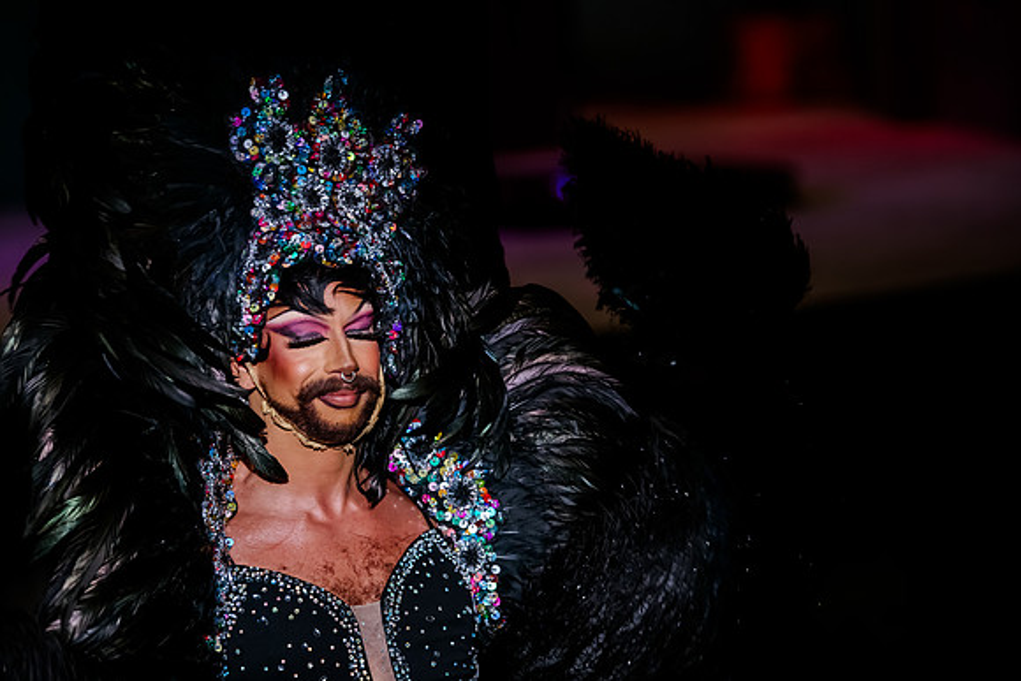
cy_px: 340
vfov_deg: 9.2
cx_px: 510
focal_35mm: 150
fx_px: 4255
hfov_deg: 13.7
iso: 2000
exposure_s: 1/500
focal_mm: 150
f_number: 3.5
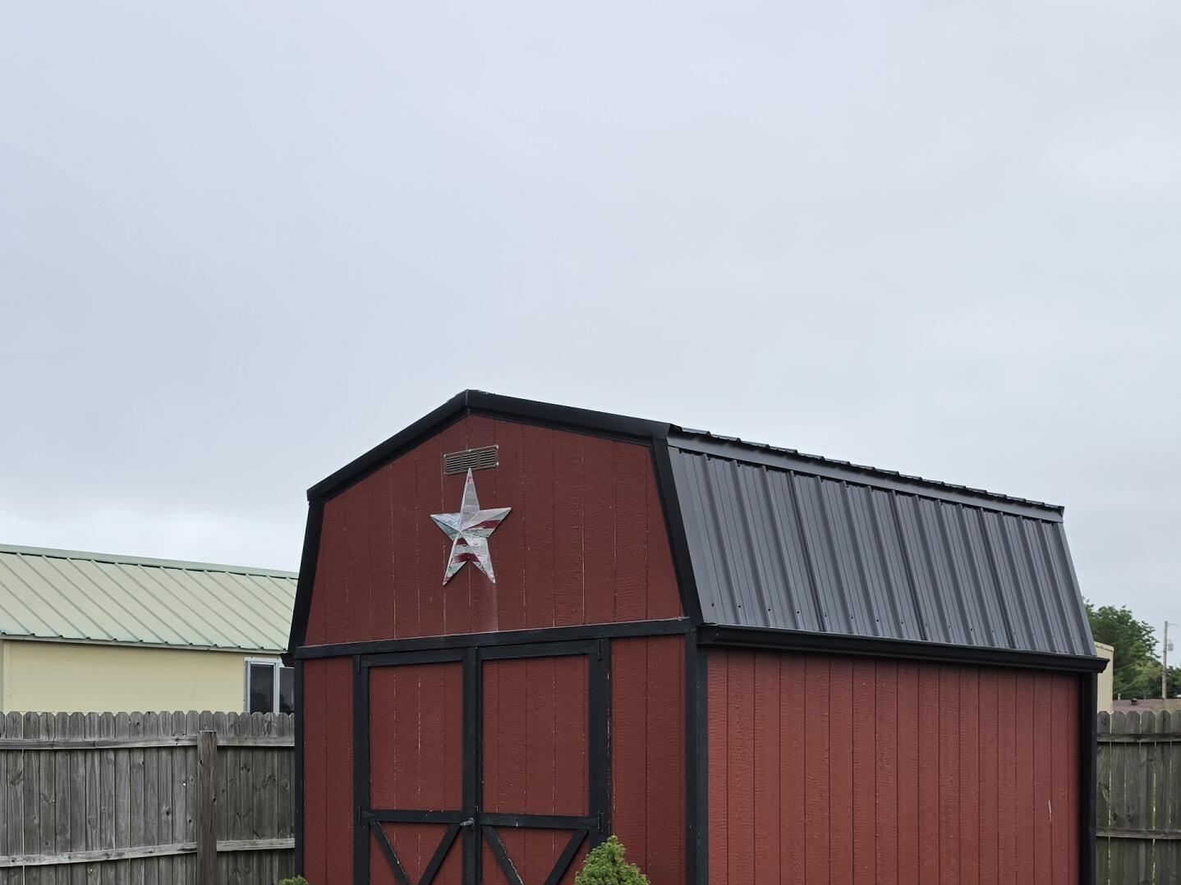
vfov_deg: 29.3
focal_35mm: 48
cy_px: 751
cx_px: 542
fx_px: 1637
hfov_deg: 39.6
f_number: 1.4
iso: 64
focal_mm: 6.5
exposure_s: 1/2082
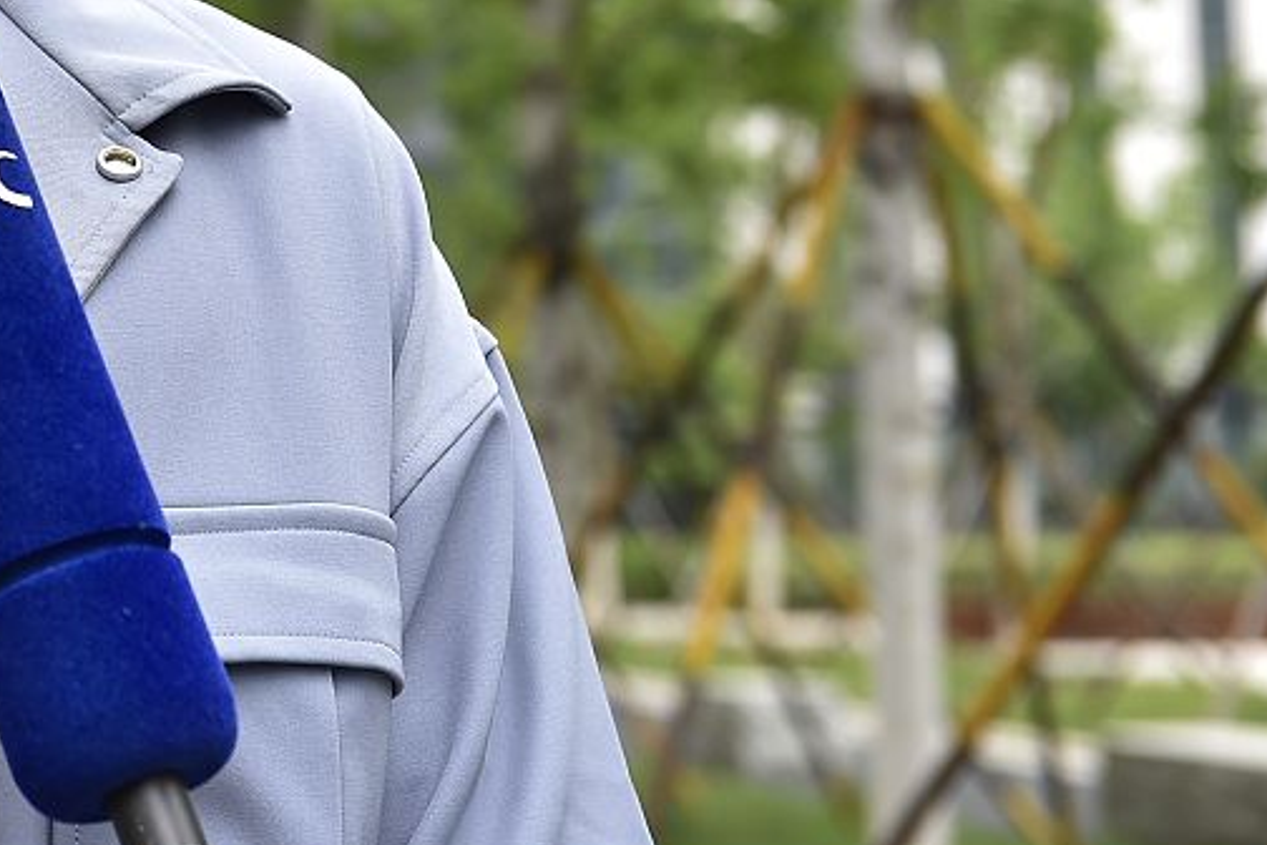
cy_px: -123
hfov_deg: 16.7
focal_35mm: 119
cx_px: -138
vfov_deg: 11.3
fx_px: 4188
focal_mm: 50
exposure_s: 1/160
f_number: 4
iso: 400
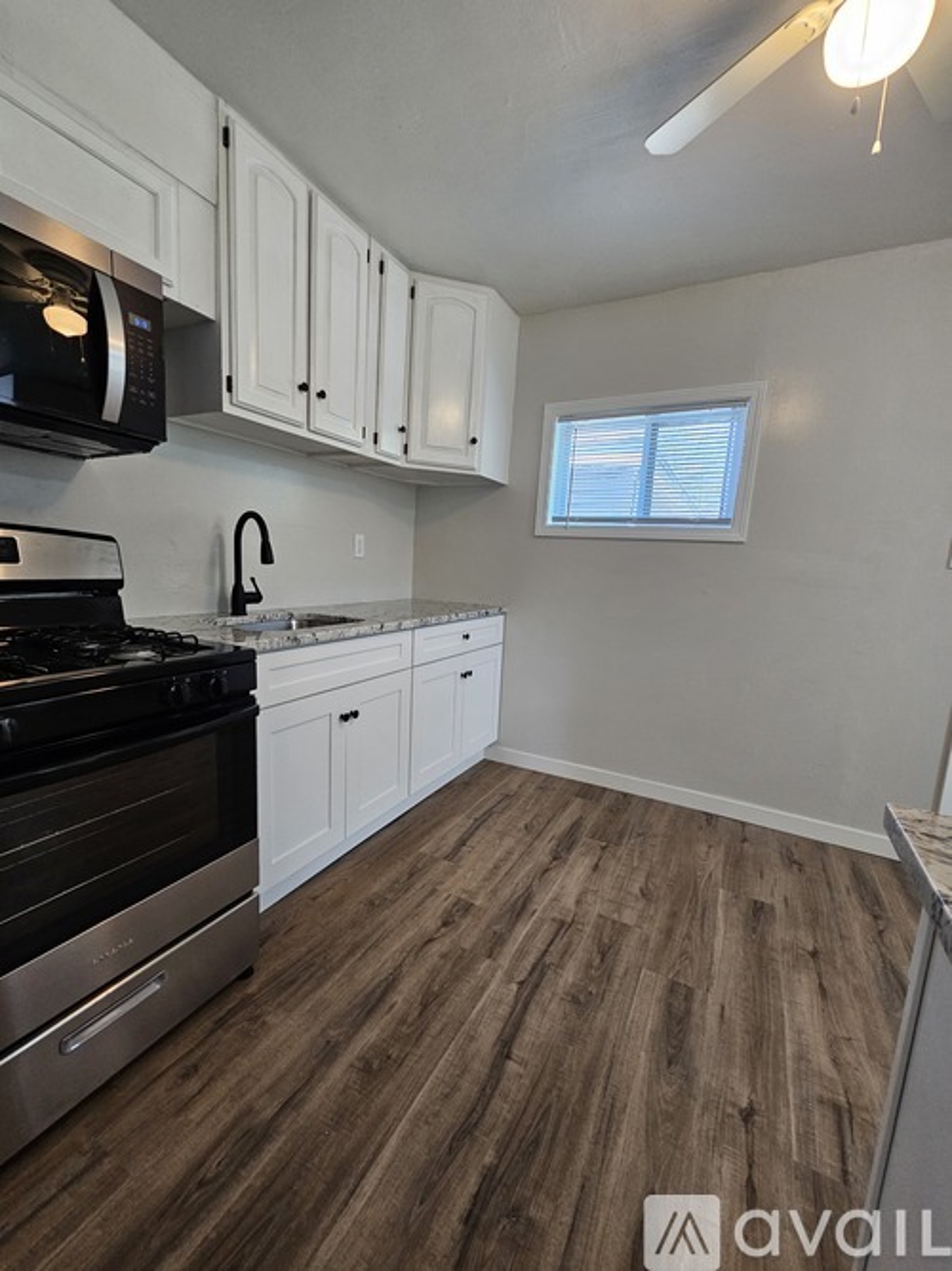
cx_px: 476
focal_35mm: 13
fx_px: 477
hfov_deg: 89.9
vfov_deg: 106.2
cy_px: 636
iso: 200
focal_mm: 2.2
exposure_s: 1/60
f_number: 2.2
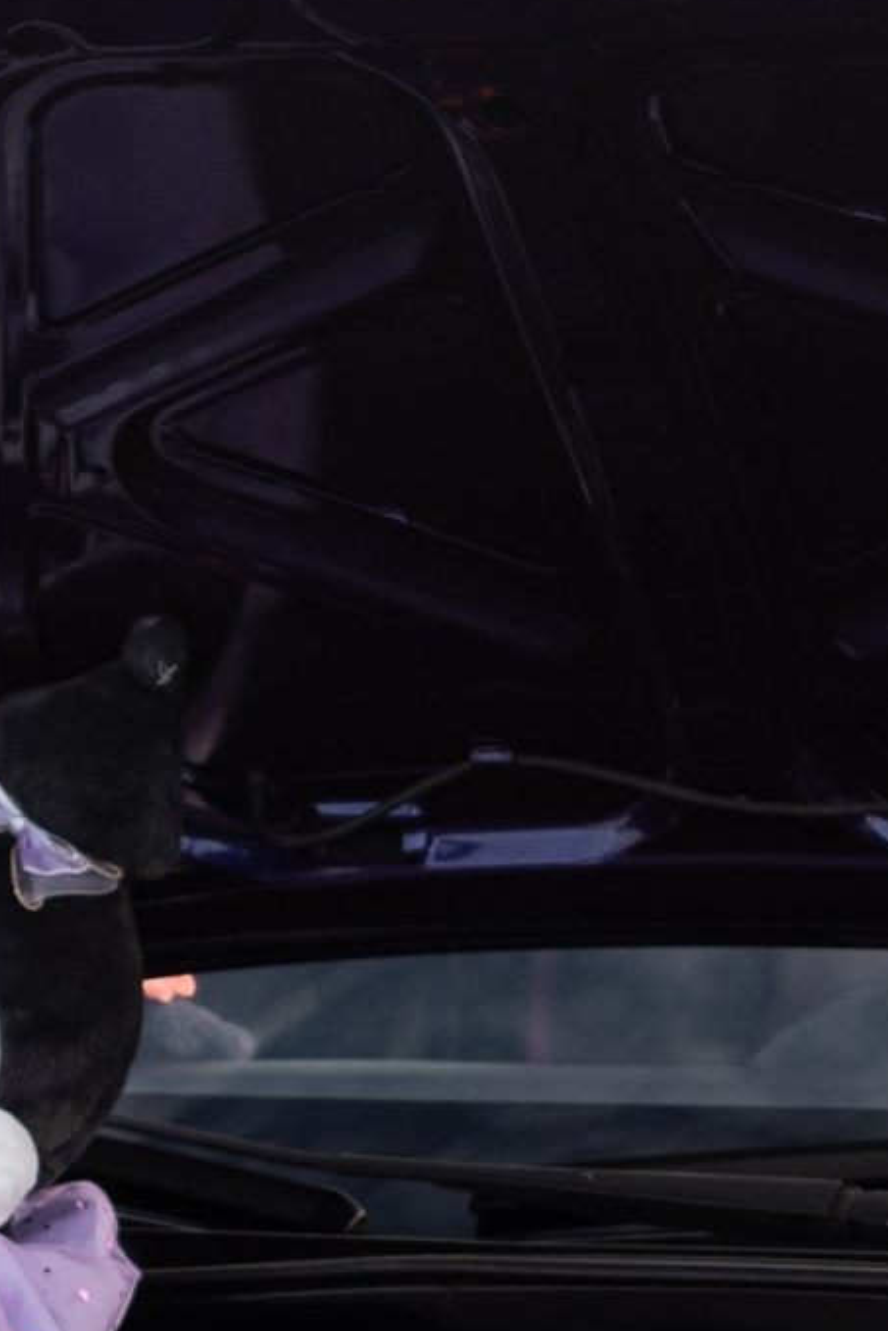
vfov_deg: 10.2
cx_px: 572
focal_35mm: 198
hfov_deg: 6.9
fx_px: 7322
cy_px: 1696
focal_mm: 35
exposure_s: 1/640
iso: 100
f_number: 2.2
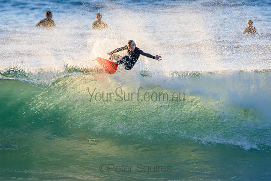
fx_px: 5647
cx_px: 136
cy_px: 90
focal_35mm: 750
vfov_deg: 1.8
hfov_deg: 2.7
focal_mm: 500
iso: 800
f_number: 5.6
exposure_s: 1/1600
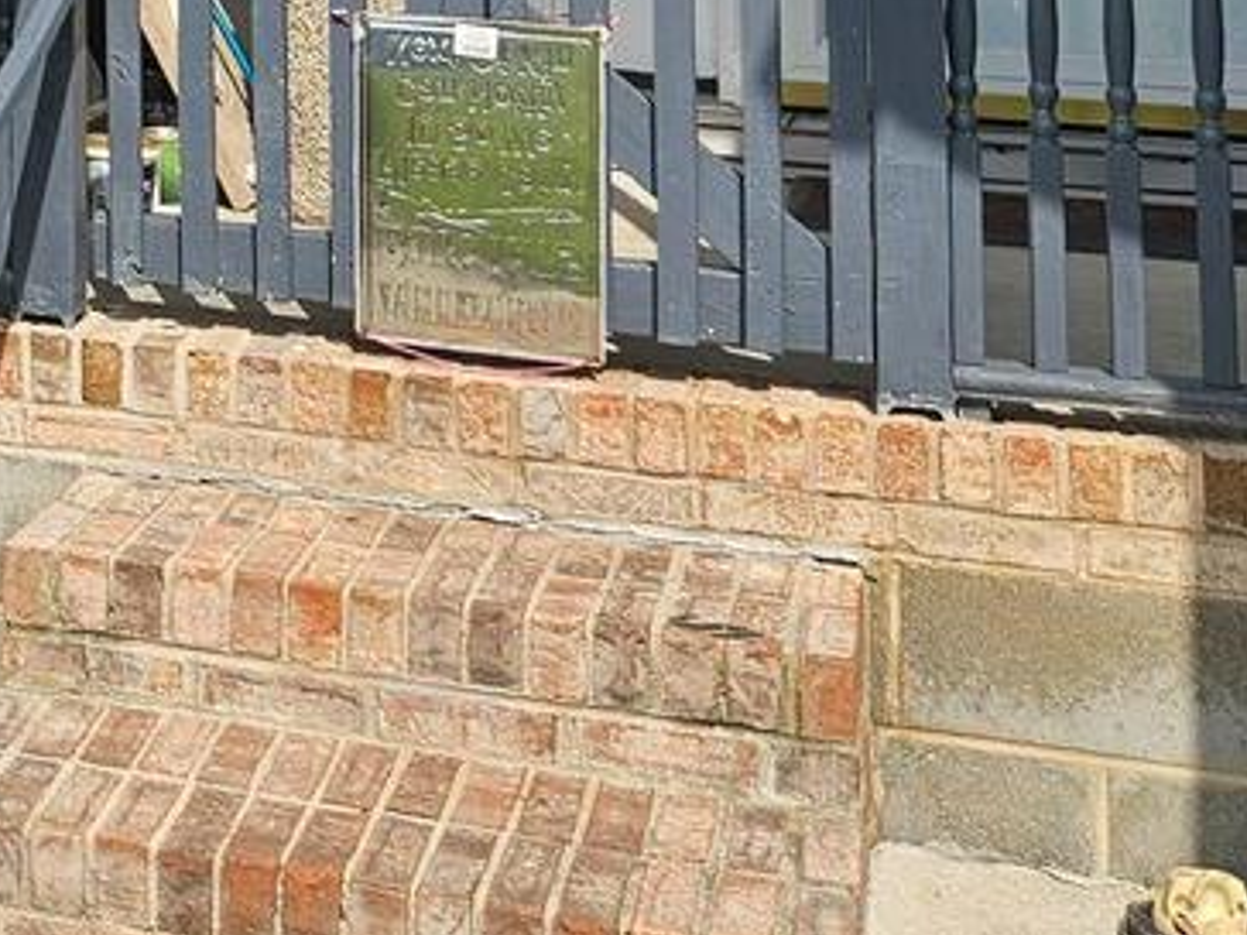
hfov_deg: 19.0
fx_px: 3278
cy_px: -479
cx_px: -603
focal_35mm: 91
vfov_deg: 15.0
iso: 25
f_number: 1.8
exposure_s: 1/1554
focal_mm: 5.4
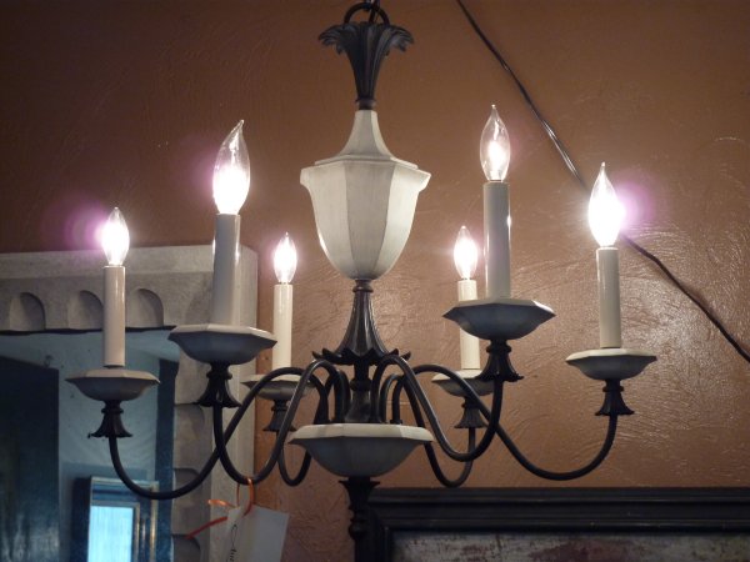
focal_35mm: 67
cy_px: 281
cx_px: 375
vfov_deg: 21.9
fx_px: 1452
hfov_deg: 29.0
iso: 250
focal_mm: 11
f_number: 4.1
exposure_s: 1/40
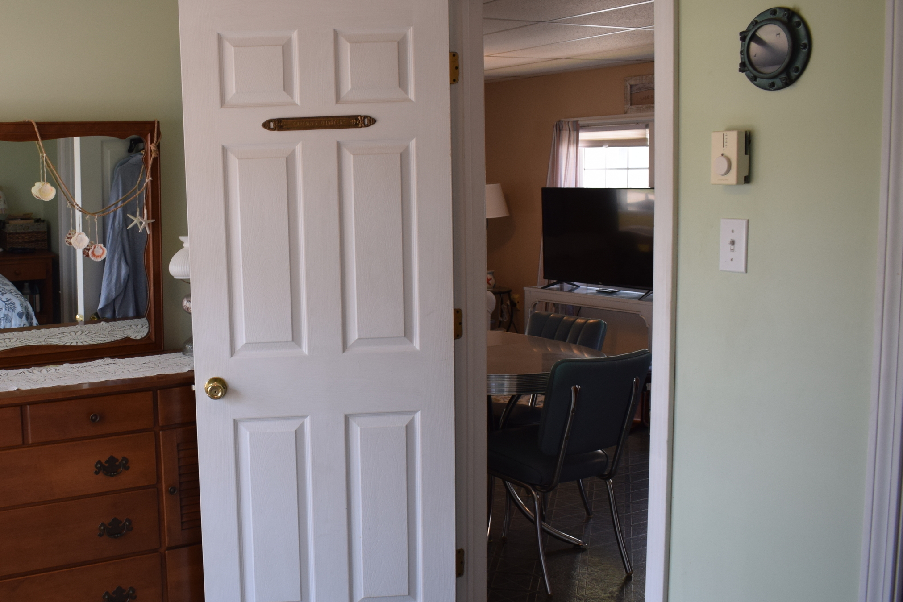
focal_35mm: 41
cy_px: 313
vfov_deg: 32.6
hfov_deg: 46.2
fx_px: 1028
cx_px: 257
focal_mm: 18
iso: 400
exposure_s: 1/80
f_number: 4.5
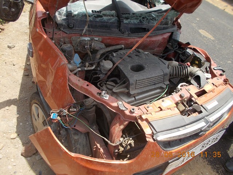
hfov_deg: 67.3
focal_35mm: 26
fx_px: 175
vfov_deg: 53.1
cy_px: 88
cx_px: 116
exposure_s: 1/400
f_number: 3.2
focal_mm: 4.6
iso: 80
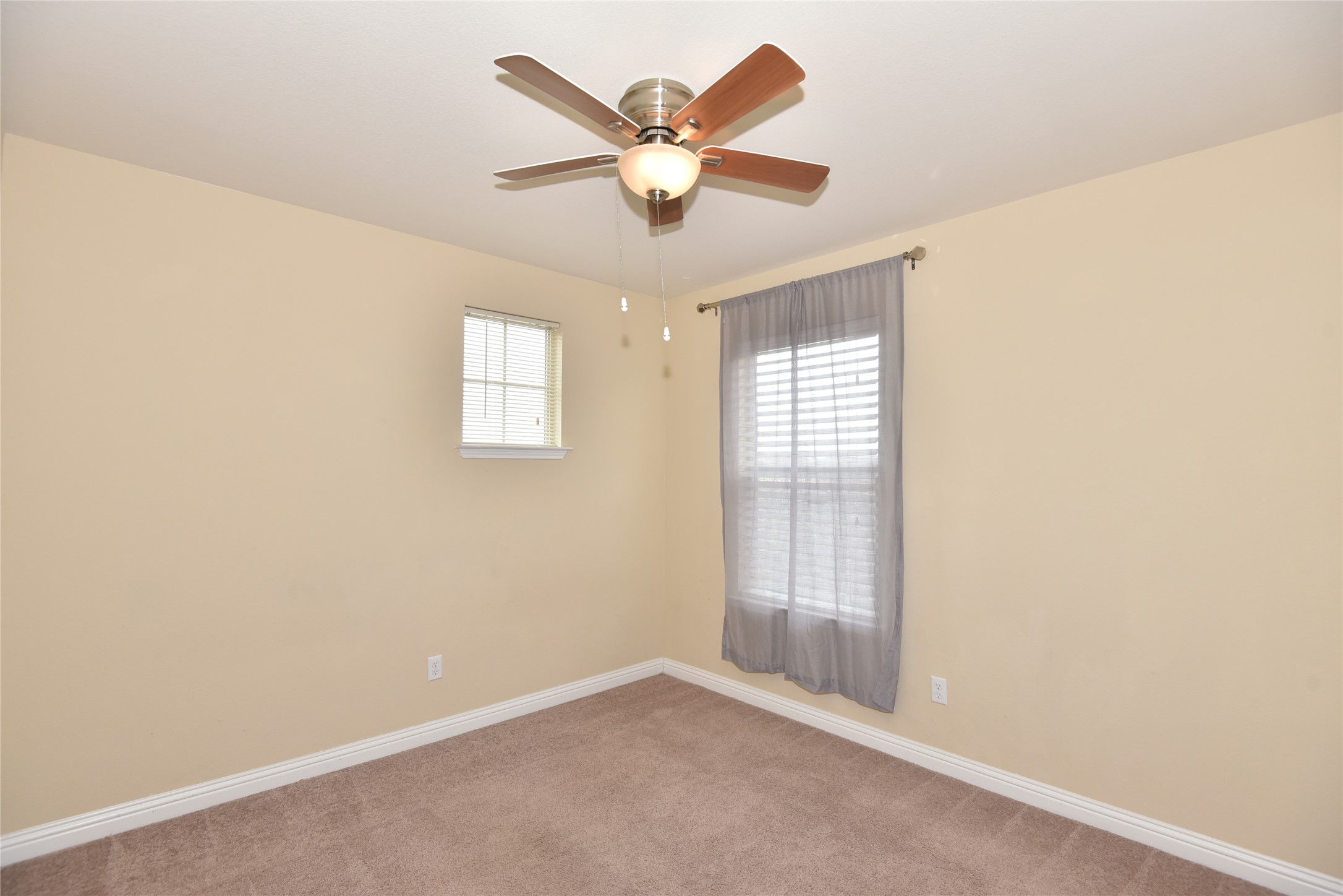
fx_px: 597
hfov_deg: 96.7
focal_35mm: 16
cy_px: 448
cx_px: 672
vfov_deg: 73.7
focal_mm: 16
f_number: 5.6
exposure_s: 1/200
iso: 640
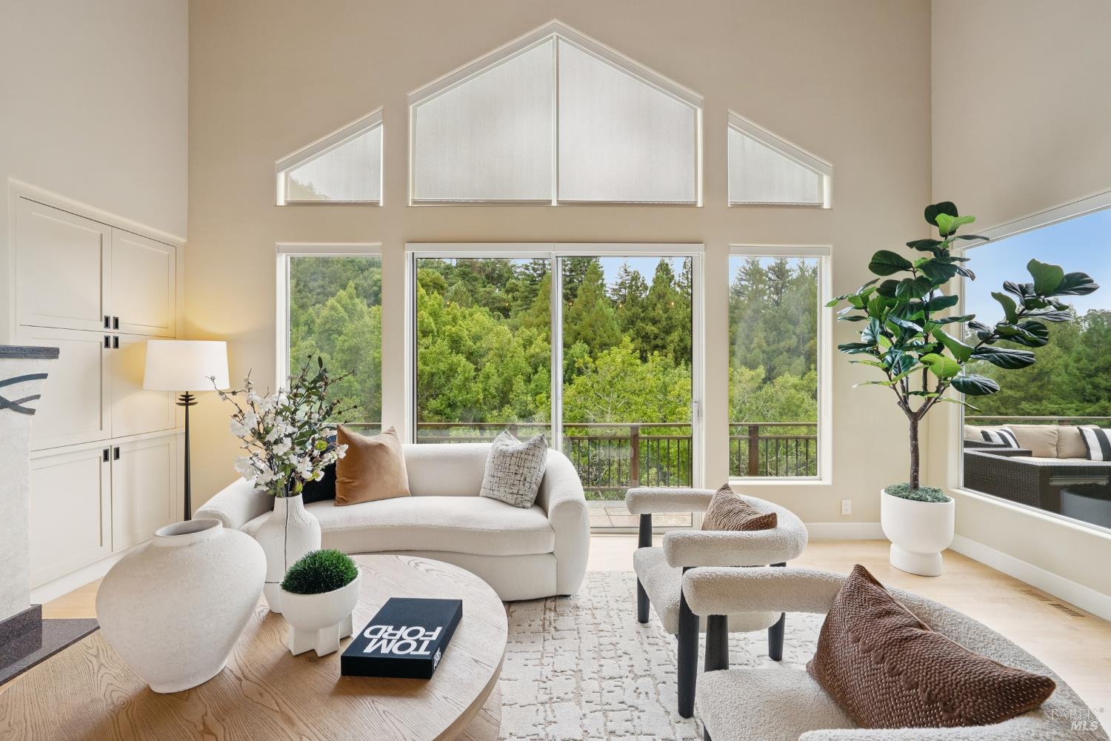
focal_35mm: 14
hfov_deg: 104.3
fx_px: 432
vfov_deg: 81.2
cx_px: 556
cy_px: 370
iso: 640
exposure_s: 1/250
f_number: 8
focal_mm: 14
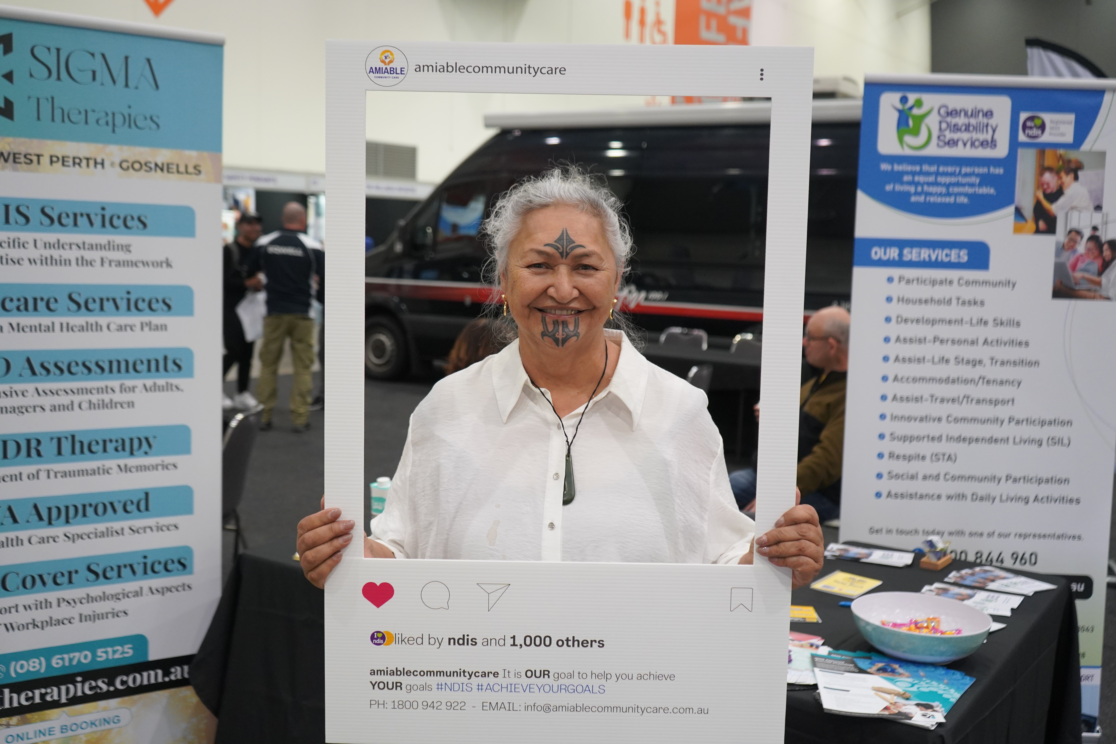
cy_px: 372
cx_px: 558
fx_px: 1116
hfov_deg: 53.1
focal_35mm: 36
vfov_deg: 36.9
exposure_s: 1/160
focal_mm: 36
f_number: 4
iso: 2500
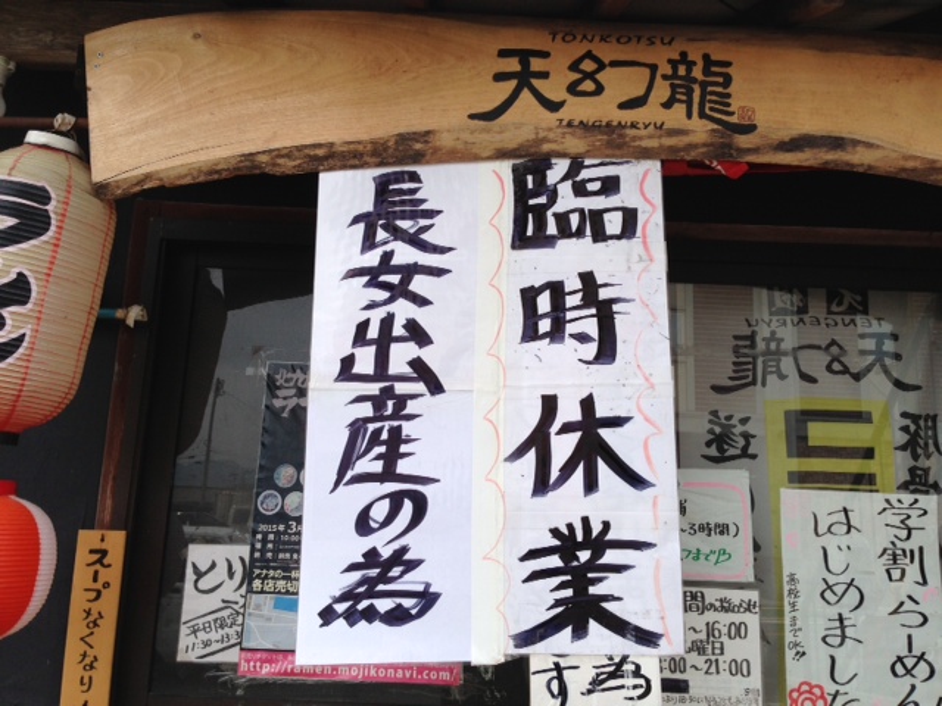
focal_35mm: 33
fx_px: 898
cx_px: 471
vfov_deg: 42.9
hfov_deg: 55.4
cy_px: 353
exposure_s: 1/704
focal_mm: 4.13
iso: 50
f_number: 2.4
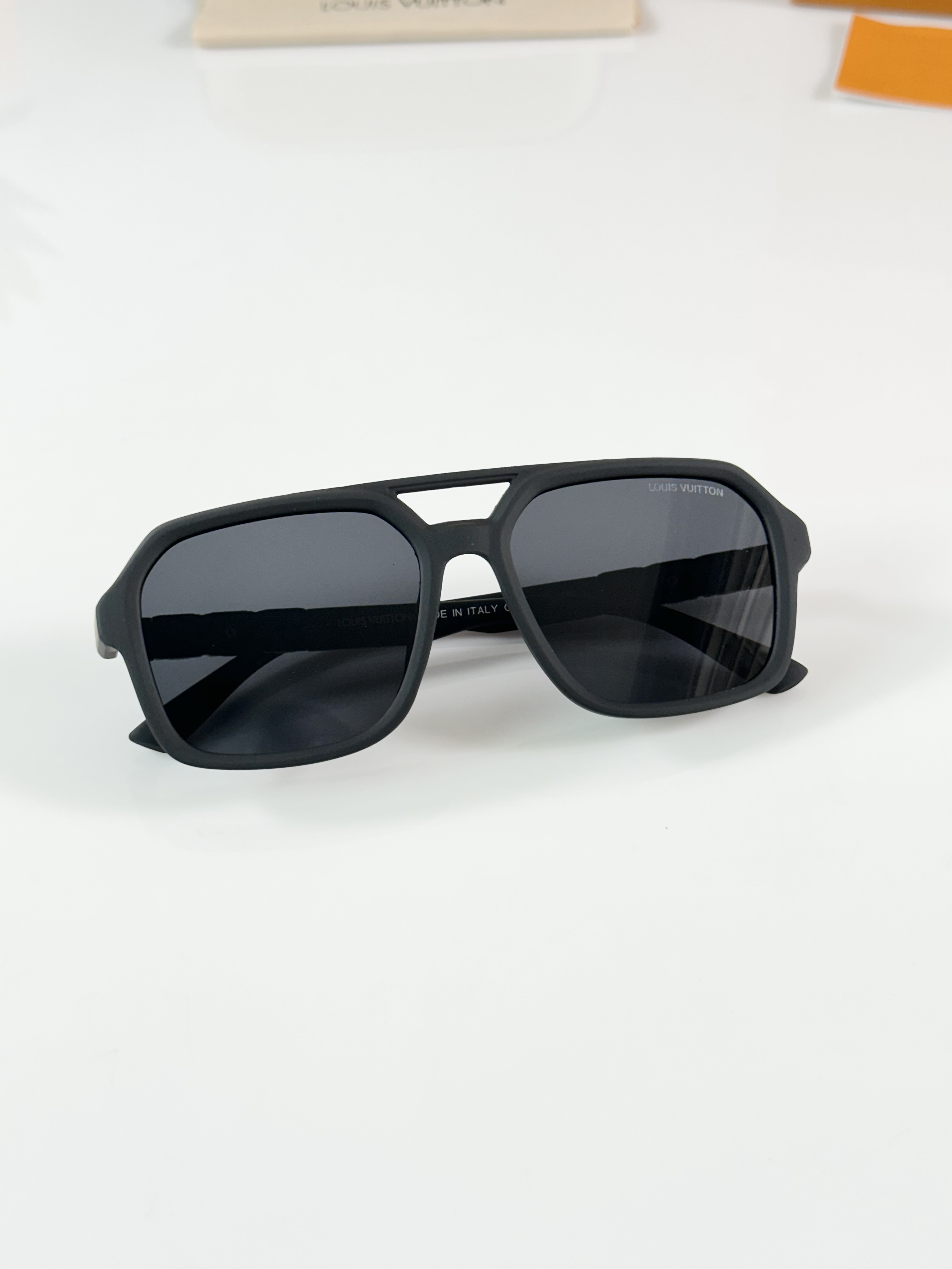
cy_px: 634
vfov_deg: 39.7
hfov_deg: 30.3
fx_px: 1760
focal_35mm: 48
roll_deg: +2.6
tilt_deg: -41.8
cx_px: 476
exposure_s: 1/100
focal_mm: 6.86
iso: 64
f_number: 1.78
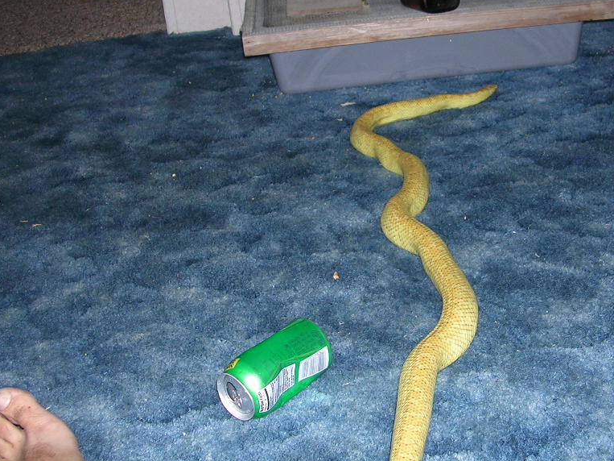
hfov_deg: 37.2
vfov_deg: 28.5
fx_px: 904
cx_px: 396
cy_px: 185
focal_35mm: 51
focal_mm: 5.8
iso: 56
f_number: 2.8
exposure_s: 1/60.1
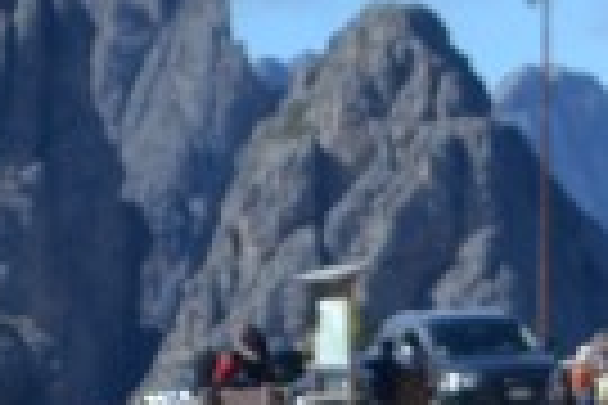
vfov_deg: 2.2
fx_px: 10585
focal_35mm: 627
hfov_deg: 3.3
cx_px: 1297
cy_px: -164
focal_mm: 55
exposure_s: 1/160
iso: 100
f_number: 6.3
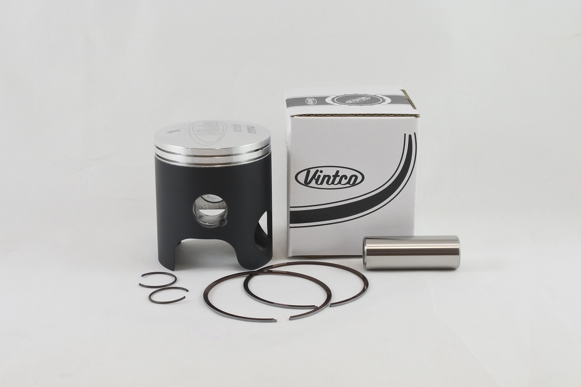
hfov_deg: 45.4
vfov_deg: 31.2
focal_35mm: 43
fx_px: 694
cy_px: 194
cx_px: 290
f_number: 4.5
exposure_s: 1/160
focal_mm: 16.1
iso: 400
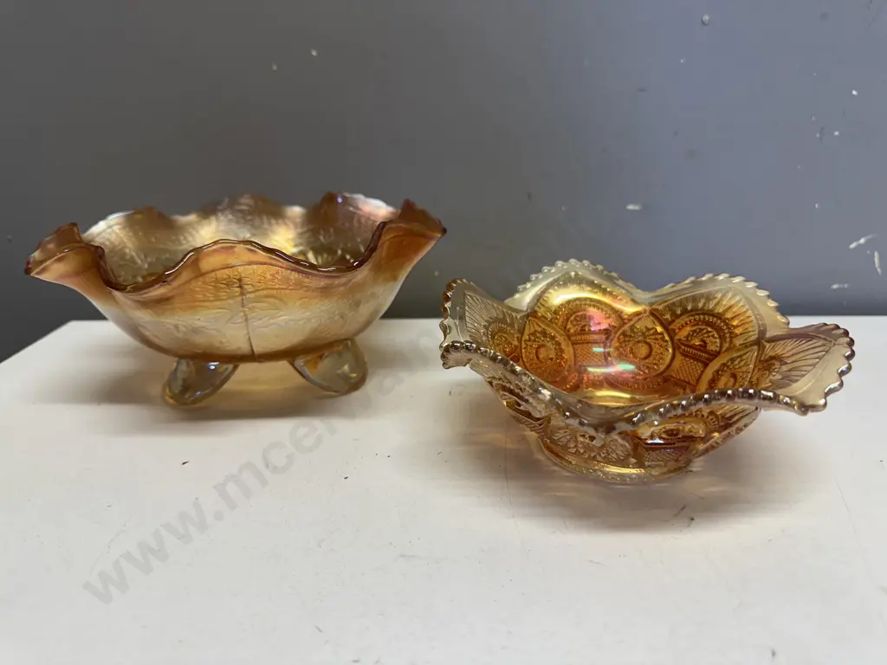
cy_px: 332
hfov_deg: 71.6
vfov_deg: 56.8
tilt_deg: -18.2
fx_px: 615
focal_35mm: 24
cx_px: 444
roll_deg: +0.7
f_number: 1.78
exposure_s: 1/100
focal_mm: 6.86
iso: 100
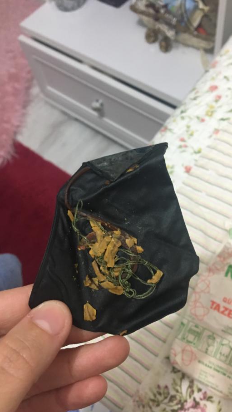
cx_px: 119
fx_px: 350
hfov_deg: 36.7
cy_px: 207
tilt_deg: -61.4
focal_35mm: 32
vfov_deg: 61.0
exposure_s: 1/20
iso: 200
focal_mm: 4.15
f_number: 2.2
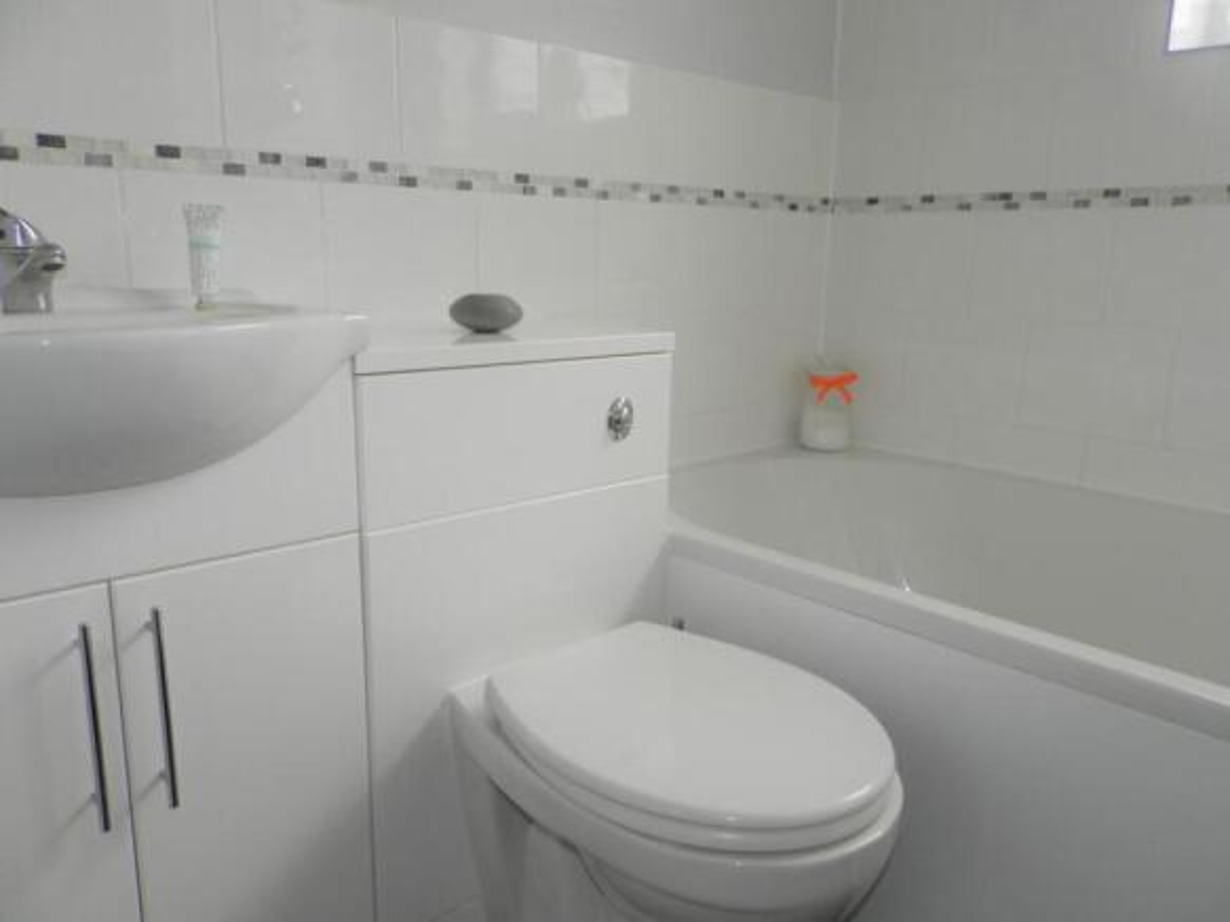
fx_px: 888
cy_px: 461
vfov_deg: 54.9
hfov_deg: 69.4
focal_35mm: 25
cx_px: 615
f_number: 3.1
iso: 100
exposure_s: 1/30
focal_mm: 4.5
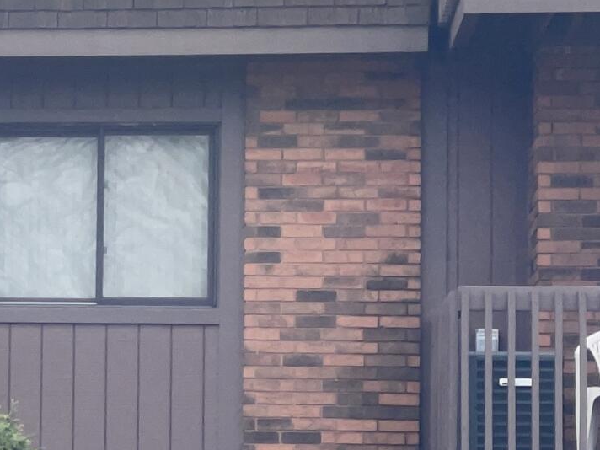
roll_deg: -1.6
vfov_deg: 6.8
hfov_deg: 8.8
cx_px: -371
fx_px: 3796
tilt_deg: +6.9
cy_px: 340
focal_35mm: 219
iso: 25
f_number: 2
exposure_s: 1/484
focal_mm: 6
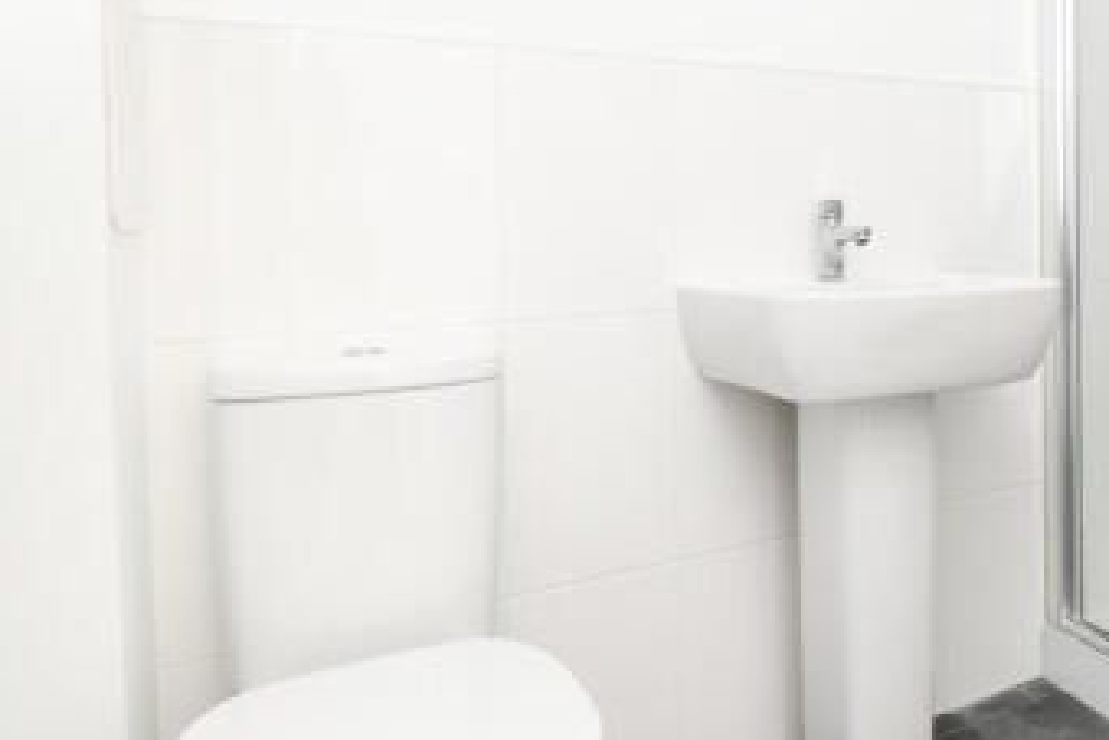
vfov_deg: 44.4
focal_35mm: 29
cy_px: 260
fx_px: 893
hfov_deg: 55.5
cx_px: 990
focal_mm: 10
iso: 160
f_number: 9
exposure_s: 1/4
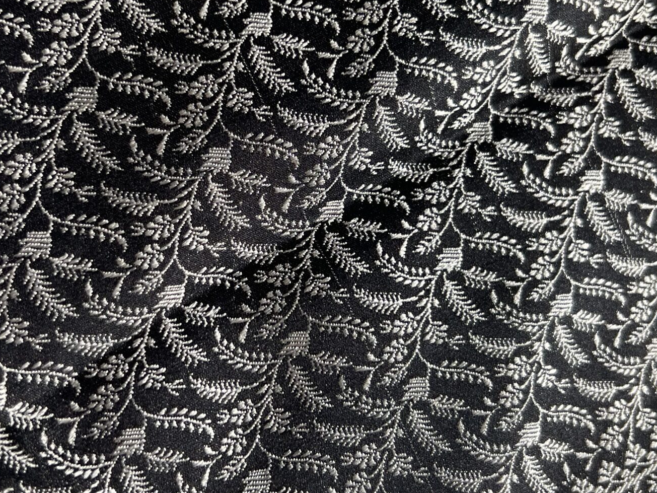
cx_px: 283
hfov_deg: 37.4
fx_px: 968
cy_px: 188
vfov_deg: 28.5
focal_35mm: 51
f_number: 1.5
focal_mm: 5.7
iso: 50
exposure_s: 1/5076
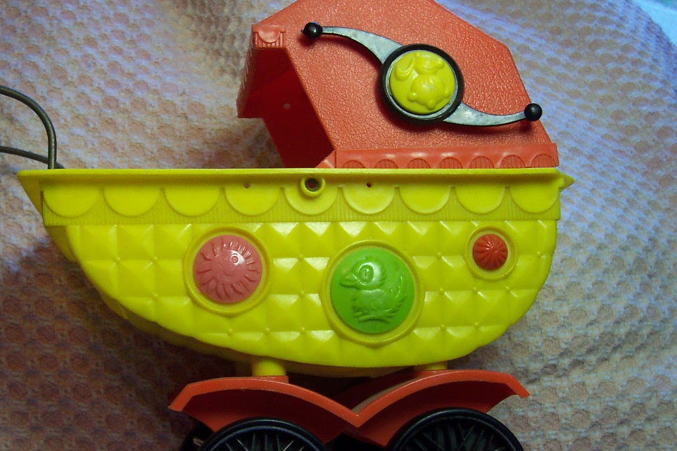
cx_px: 270
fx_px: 902
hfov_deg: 40.9
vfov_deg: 28.0
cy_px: 262
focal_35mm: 48
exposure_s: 1/60
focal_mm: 5.6
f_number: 2.8
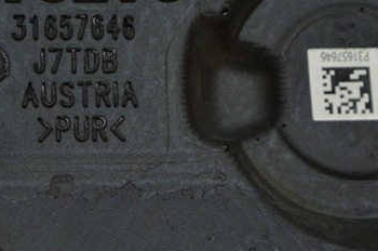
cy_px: 74
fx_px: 1582
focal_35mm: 151
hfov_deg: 13.6
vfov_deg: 9.0
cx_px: 76
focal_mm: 55
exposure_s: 1/40
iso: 400
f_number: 5.6
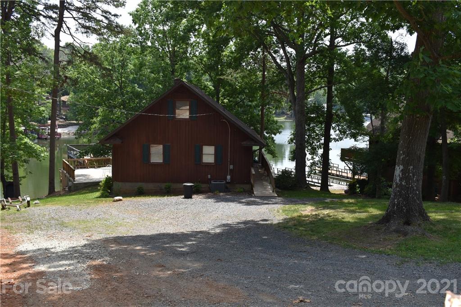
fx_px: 461
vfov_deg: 36.8
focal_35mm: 36
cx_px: 230
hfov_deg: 53.1
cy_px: 154
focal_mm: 24
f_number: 7.1
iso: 100
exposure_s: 1/200
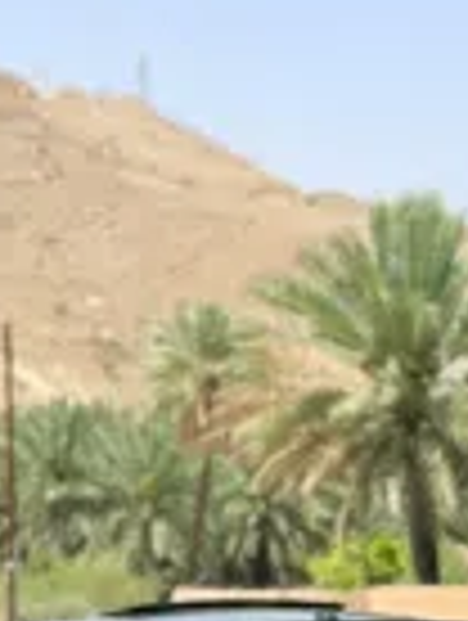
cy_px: 693
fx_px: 2498
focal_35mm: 139
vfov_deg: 13.9
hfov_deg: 10.7
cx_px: 220
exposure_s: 1/6536
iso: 80
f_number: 1.78
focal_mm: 6.76
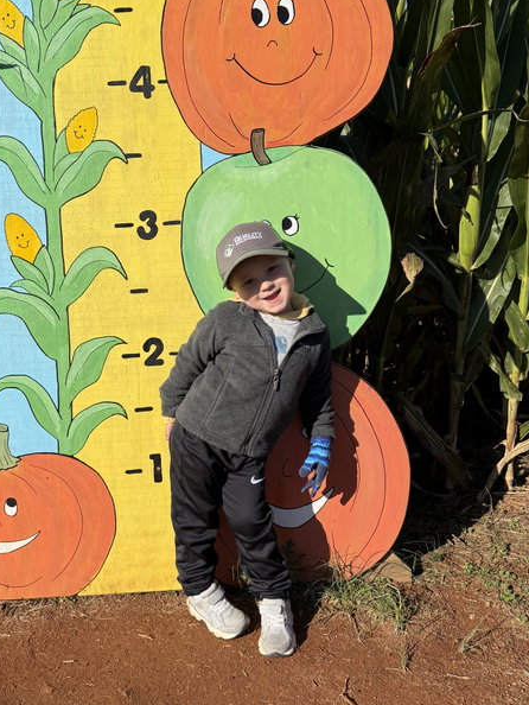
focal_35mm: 35
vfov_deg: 52.6
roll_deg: -0.6
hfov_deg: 40.3
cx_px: 184
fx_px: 713
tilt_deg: -9.4
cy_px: 336
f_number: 1.78
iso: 80
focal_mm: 6.76
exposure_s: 1/7353
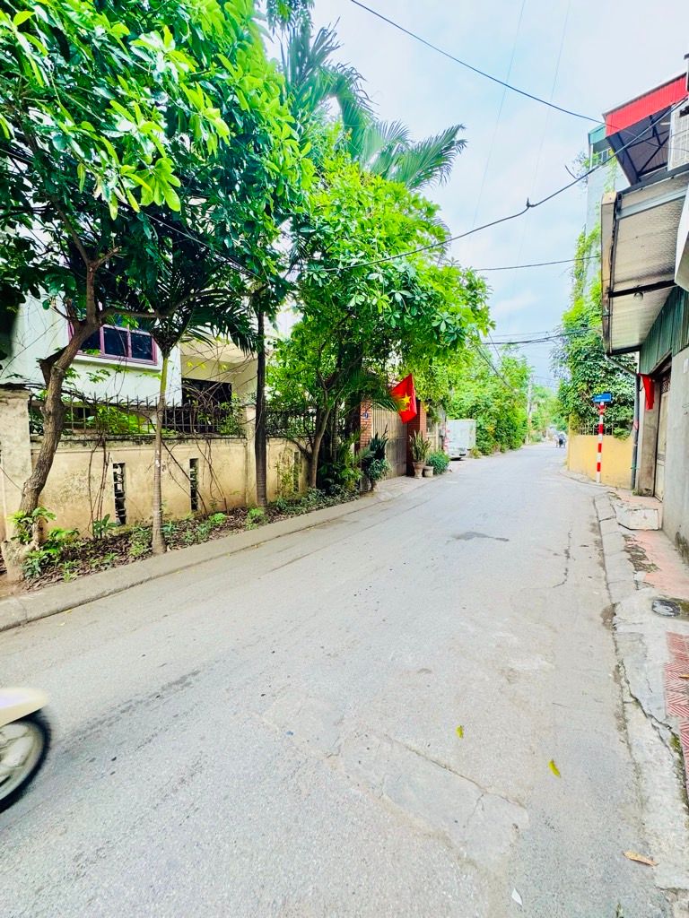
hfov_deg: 85.7
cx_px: 344
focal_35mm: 14
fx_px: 372
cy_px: 459
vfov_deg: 102.1
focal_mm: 2.22
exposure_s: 1/99
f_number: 2.2
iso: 50
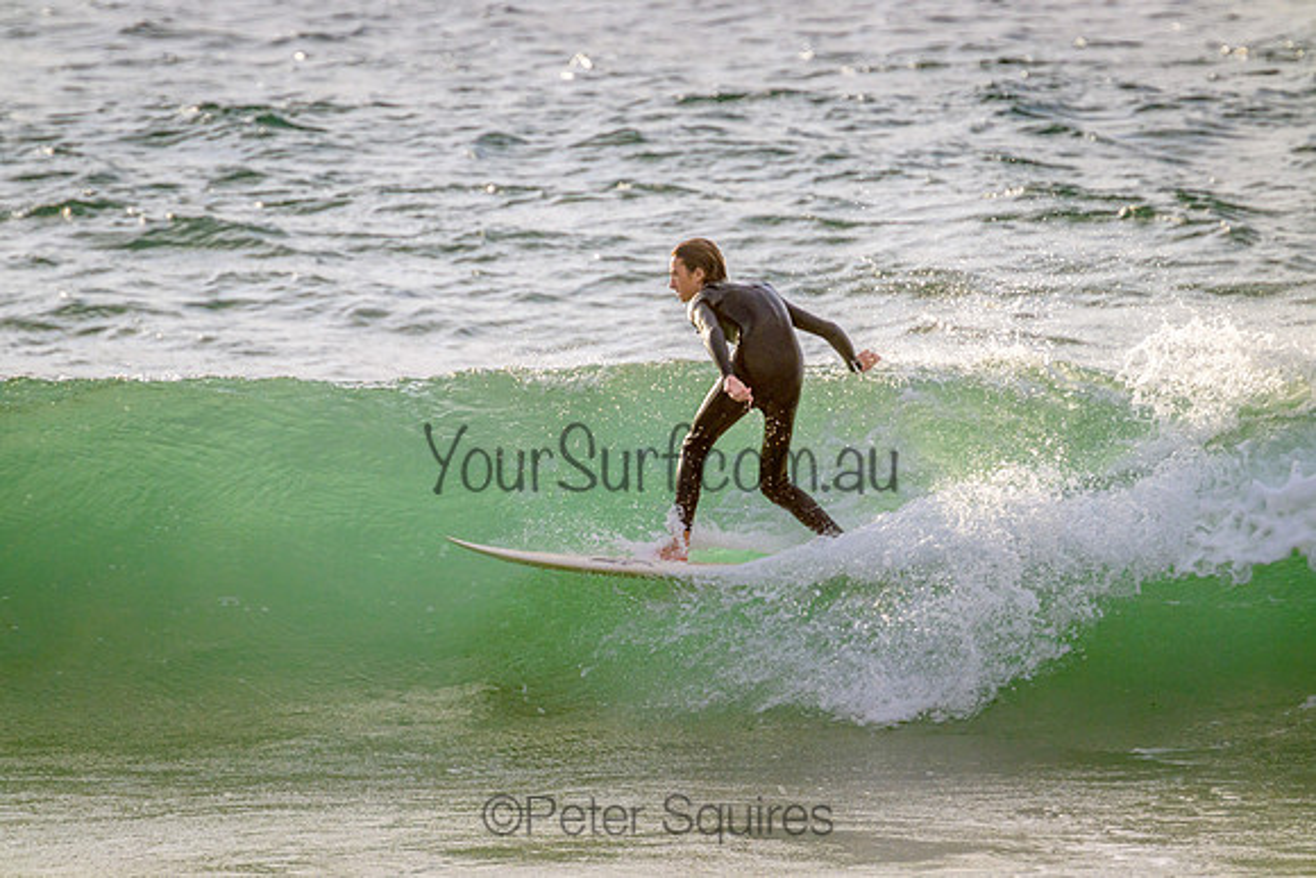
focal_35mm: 800
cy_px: 439
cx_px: 658
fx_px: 29250
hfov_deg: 2.6
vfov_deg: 1.7
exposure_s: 1/2000
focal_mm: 800
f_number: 11
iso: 1100
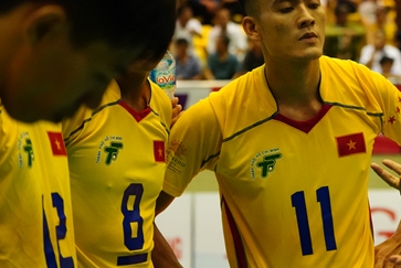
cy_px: 105
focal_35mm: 183
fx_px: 2041
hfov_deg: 11.2
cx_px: 350
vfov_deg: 7.5
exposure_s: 1/500
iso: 10000
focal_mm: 100
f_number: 5
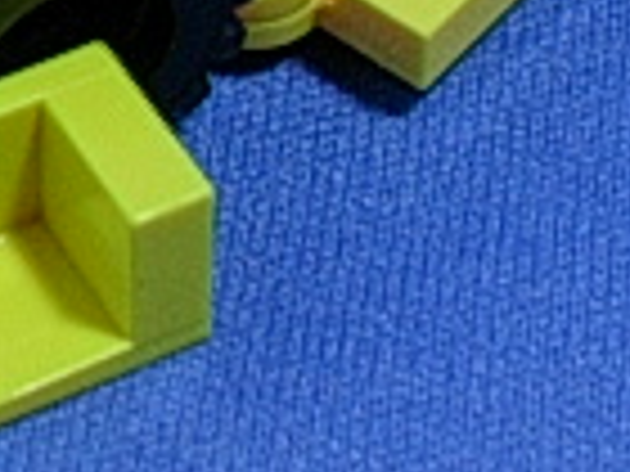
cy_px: -526
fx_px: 5005
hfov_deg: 7.1
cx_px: -292
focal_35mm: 275
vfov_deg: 5.3
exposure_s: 1/14.6
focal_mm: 9
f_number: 3.4
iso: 70
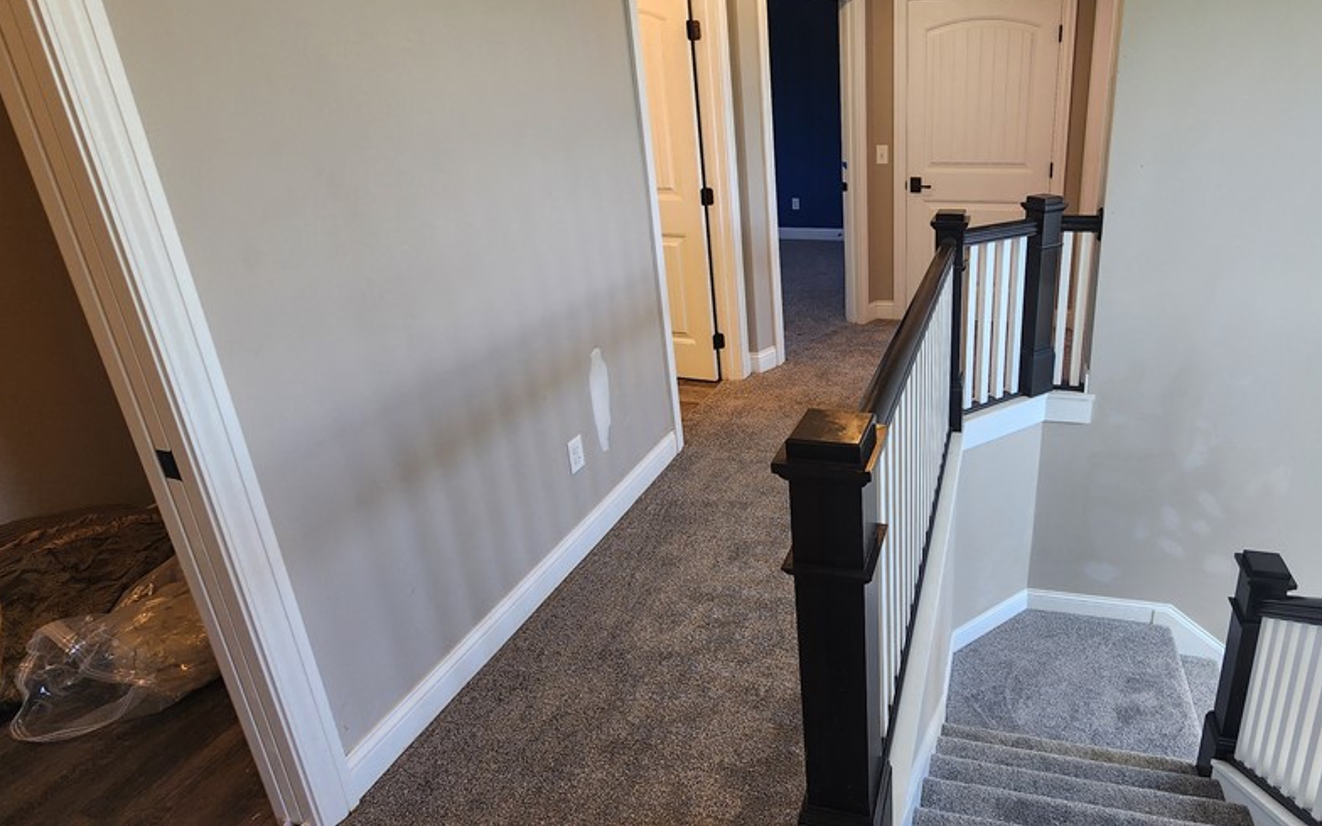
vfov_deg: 64.1
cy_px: 314
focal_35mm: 18
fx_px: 649
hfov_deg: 88.8
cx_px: 848
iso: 125
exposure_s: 1/60
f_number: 2.2
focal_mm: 2.2
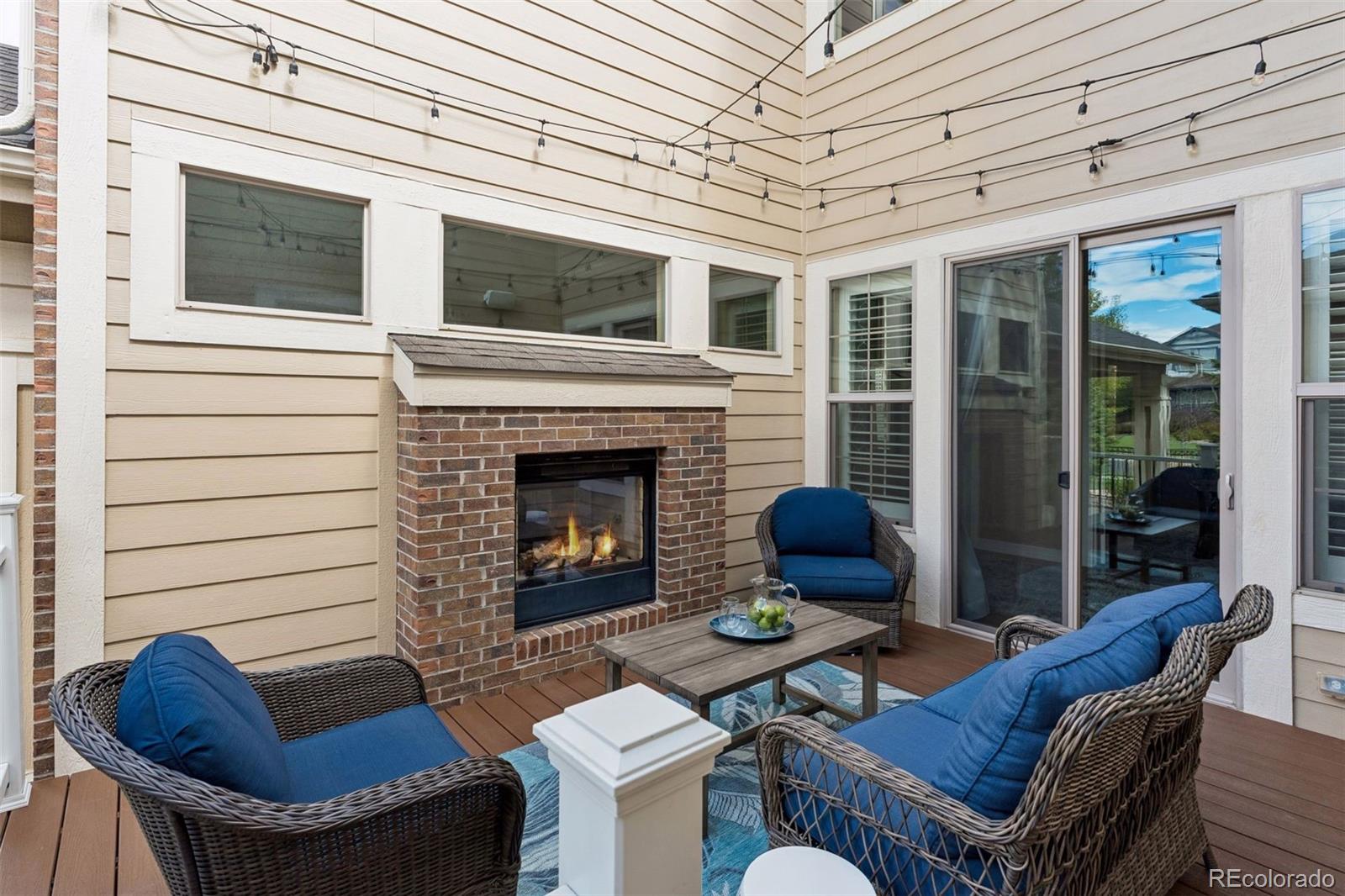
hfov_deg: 90.0
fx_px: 672
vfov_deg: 67.4
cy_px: 448
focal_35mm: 18
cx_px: 672
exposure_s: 1/160
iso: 400
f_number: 9
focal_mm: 18
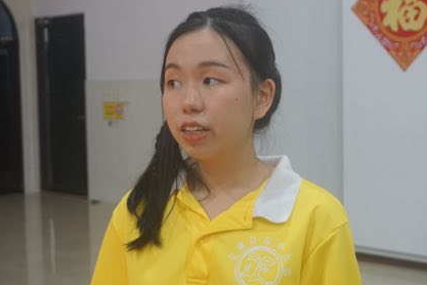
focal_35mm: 69
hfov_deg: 29.2
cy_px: 138
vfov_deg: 19.7
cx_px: 243
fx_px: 818
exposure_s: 1/160
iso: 1600
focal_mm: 40
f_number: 5.6
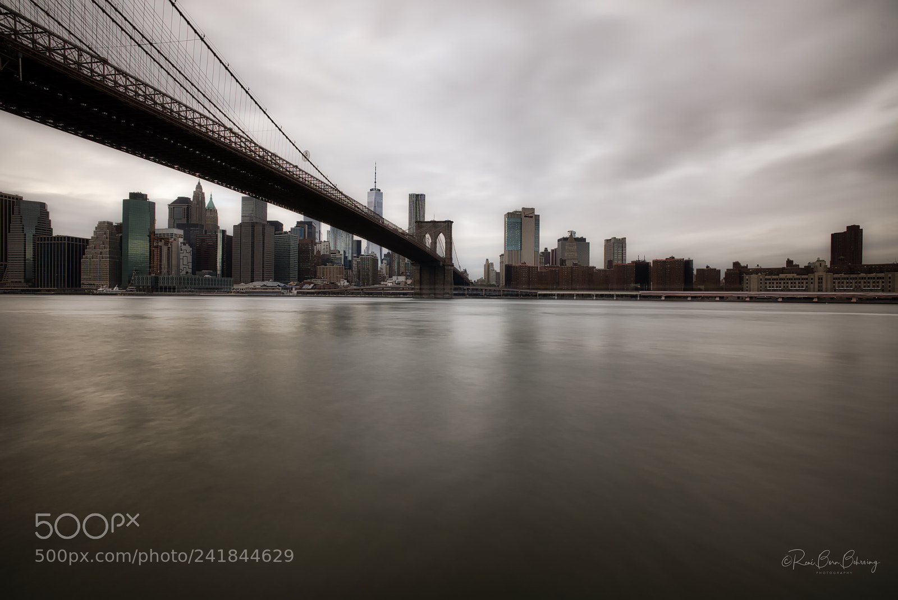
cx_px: 449
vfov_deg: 67.5
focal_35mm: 18
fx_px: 449
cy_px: 300
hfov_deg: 90.0
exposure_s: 25
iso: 100
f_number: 10
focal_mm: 18
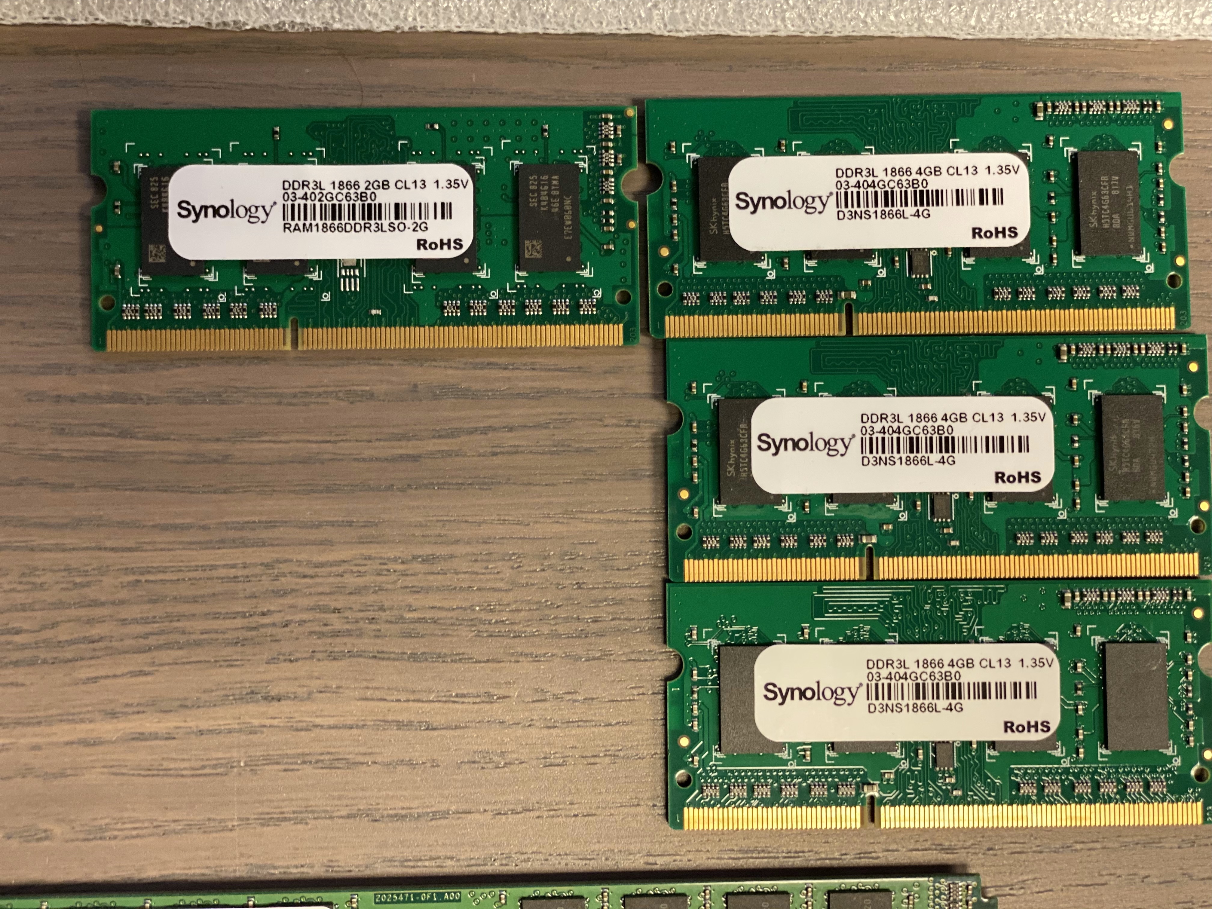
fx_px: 1821
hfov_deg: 36.8
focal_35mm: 52
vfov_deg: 28.0
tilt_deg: -86.2
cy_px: 454
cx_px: 606
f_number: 2
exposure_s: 1/40
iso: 200
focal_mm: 6
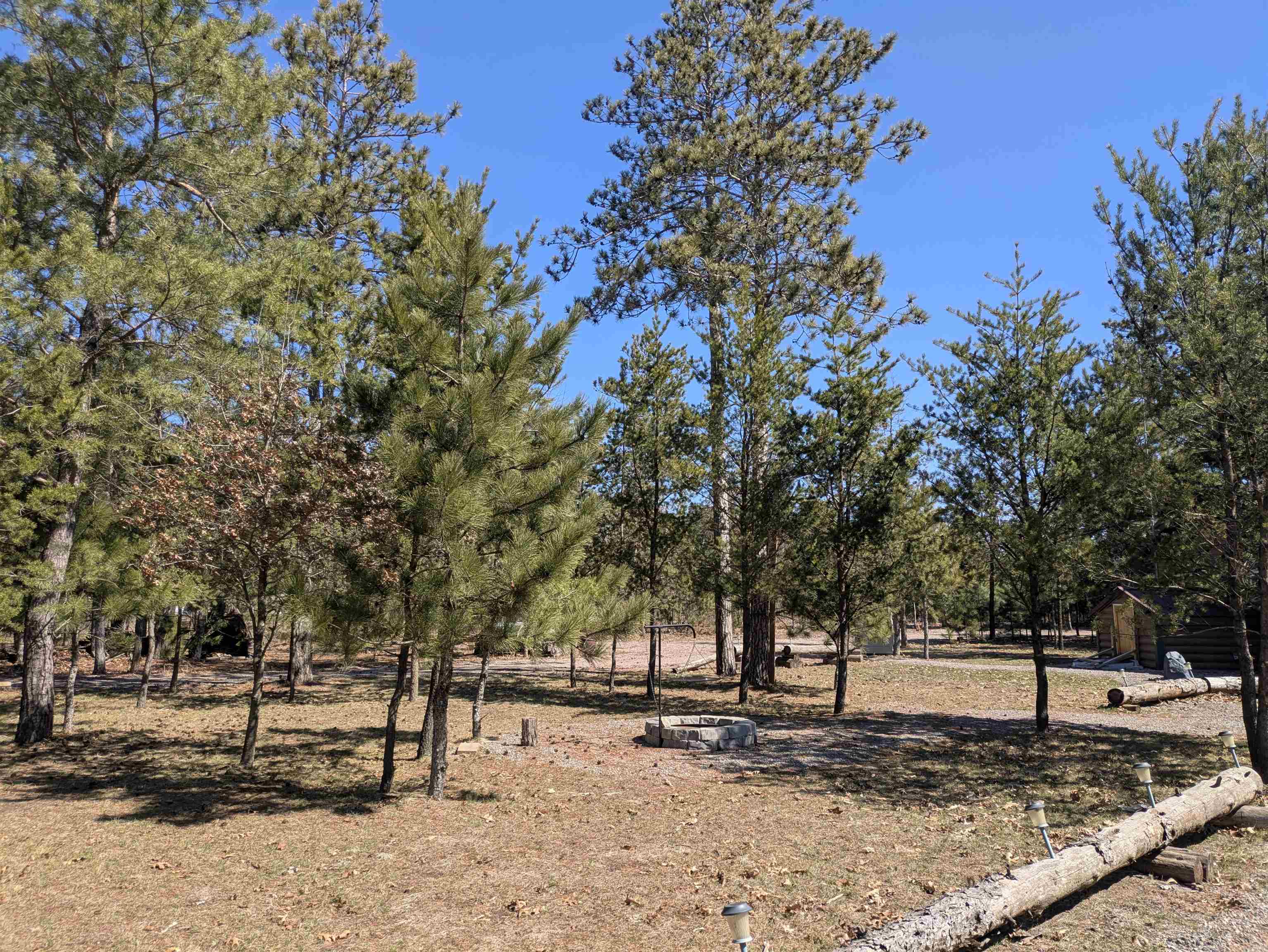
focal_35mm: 25
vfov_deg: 54.9
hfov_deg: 69.4
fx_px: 916
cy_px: 476
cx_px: 634
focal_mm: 5.43
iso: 45
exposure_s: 1/1076
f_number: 1.89
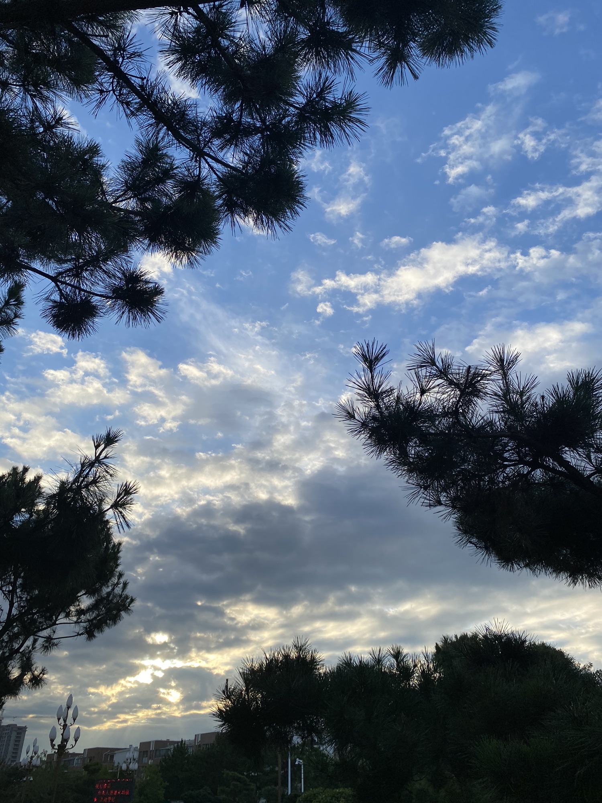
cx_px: 301
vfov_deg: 67.3
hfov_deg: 53.1
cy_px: 402
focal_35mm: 26
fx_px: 603
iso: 32
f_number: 1.8
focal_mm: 4.25
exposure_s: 1/2358
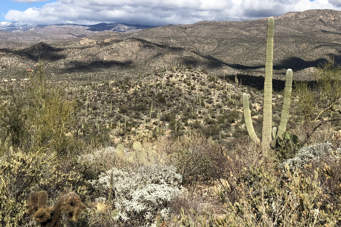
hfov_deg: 36.2
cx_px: 151
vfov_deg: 24.3
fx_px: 521
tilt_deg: +2.8
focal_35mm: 55
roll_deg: -0.9
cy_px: 51
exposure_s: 1/3003
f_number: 1.8
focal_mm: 3.99
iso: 20
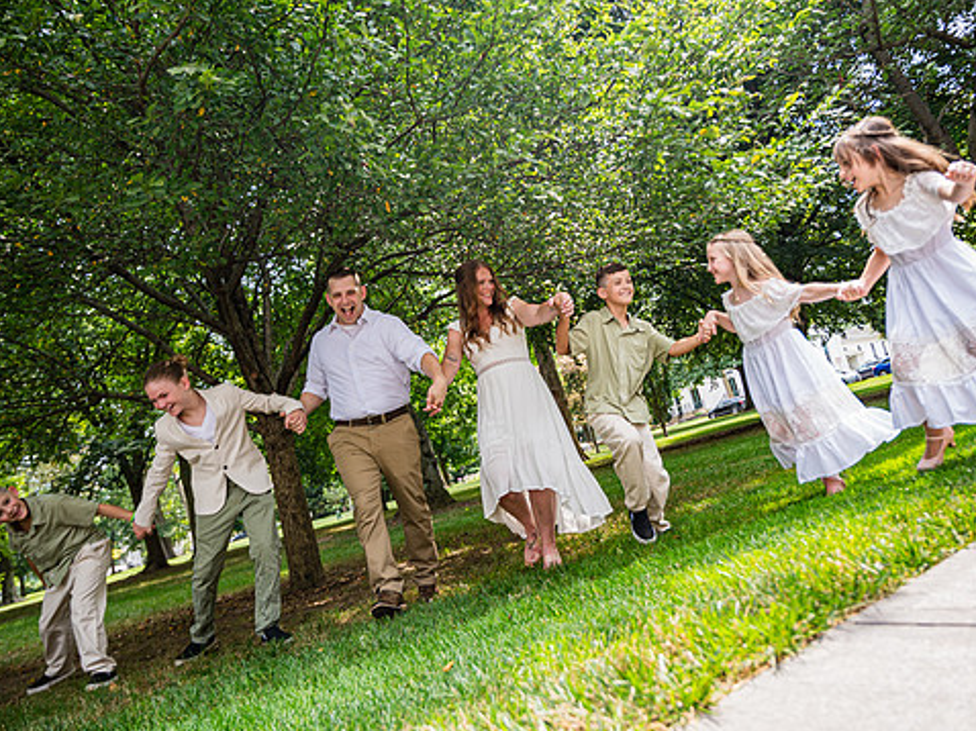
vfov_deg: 49.7
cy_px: 359
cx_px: 533
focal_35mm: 28
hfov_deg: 63.3
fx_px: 789
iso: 250
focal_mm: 24
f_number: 4
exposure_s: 1/320
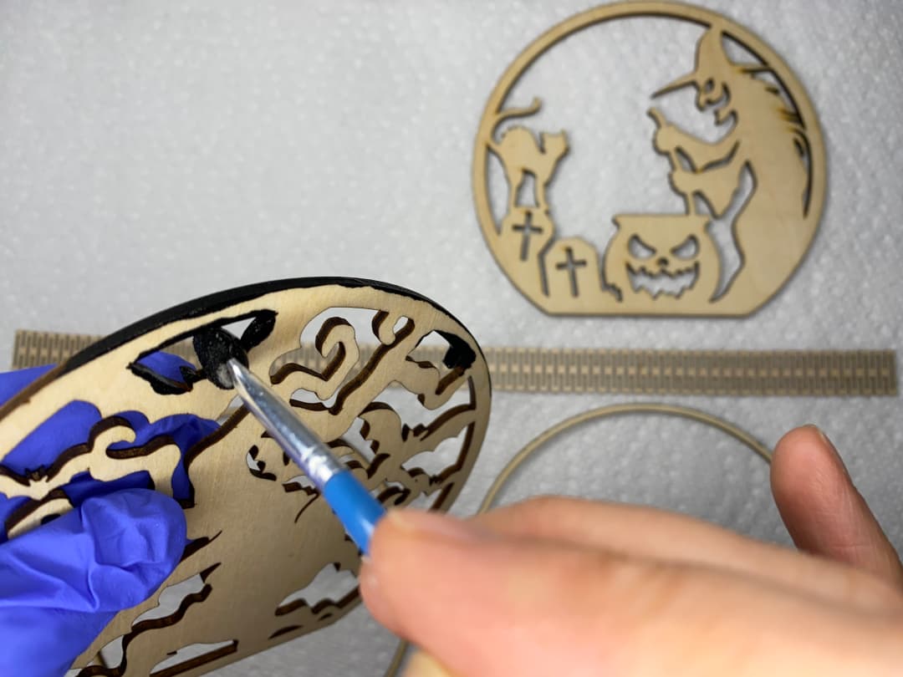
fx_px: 652
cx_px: 452
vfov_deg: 54.9
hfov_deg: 69.4
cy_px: 338
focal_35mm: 25
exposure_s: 1/126
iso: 32
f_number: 1.8
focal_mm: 4.25
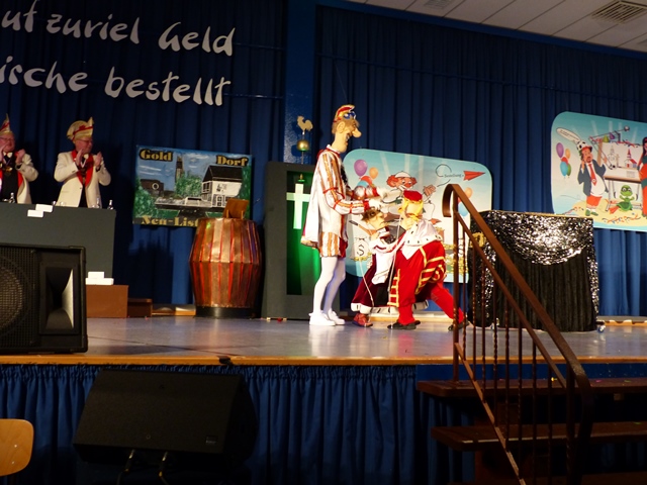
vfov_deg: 37.7
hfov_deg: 49.0
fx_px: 710
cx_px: 324
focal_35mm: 38
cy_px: 242
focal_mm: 6.8
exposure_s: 1/60
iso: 250
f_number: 2.8
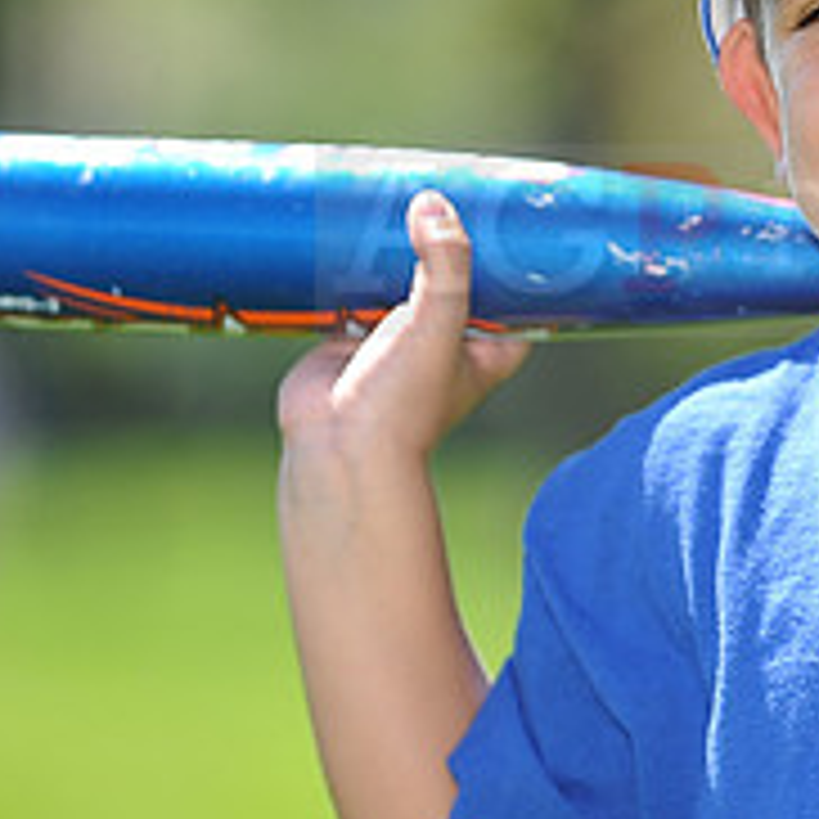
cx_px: 1071
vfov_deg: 3.2
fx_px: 14455
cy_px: 202
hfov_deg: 3.2
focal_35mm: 540
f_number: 4.5
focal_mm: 200
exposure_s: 1/500
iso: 200
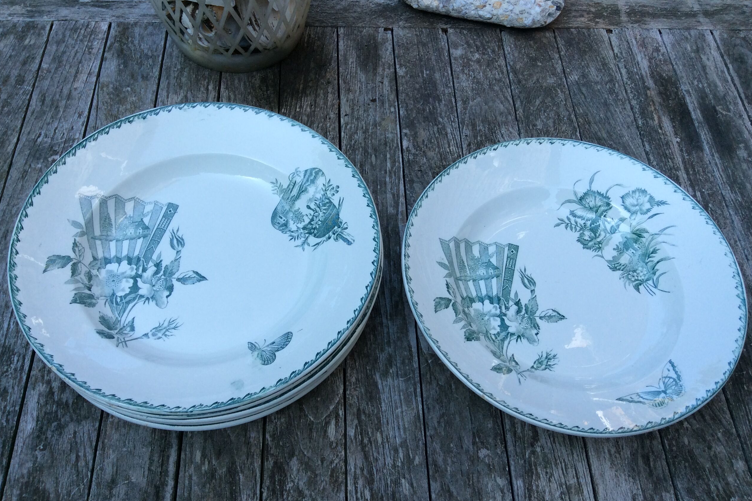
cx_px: 369
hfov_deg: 55.8
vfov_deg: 38.9
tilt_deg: -55.6
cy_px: 234
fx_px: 710
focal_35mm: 34
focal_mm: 3.3
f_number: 2.4
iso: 32
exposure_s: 1/355
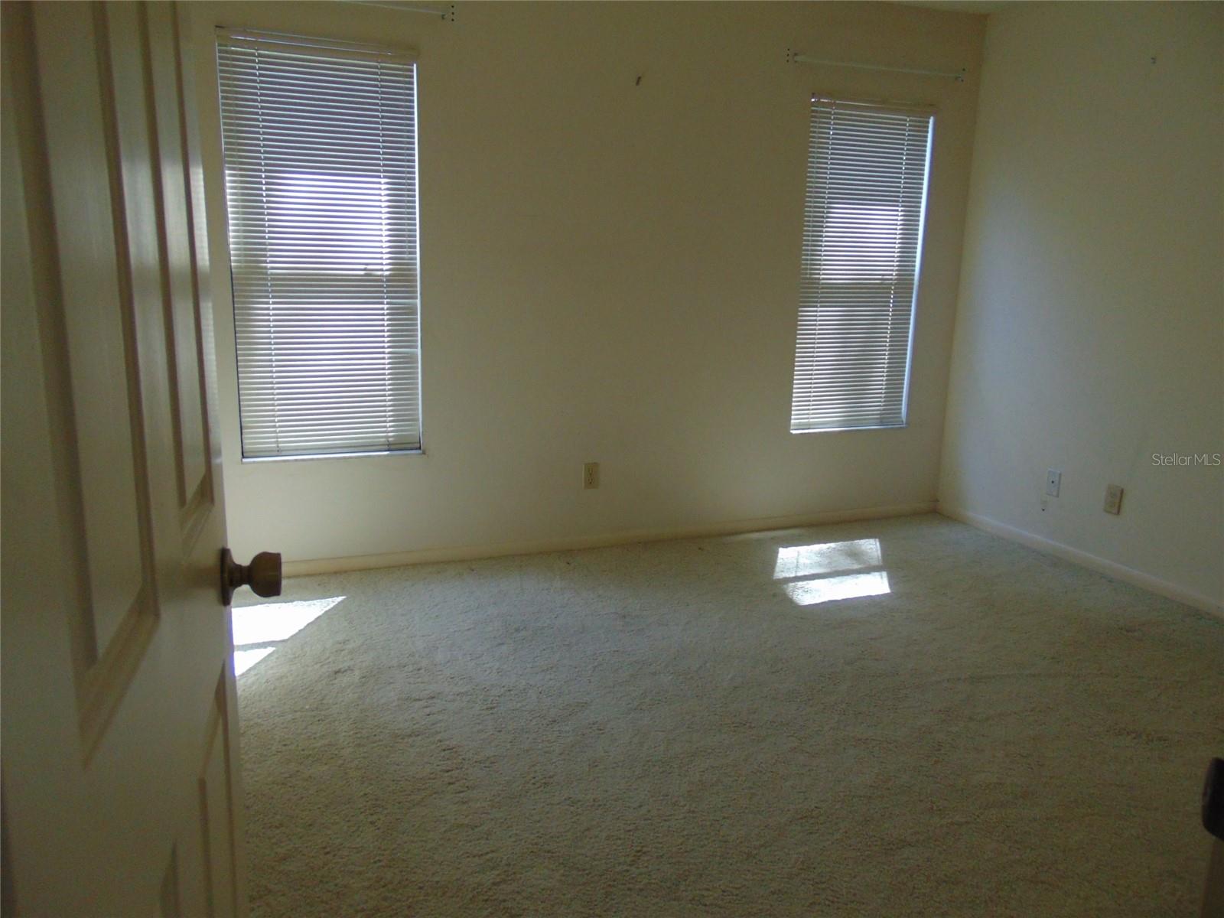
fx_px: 884
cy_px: 459
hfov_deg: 69.4
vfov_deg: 54.9
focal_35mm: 25
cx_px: 612
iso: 160
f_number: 3
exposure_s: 1/30
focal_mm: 4.5
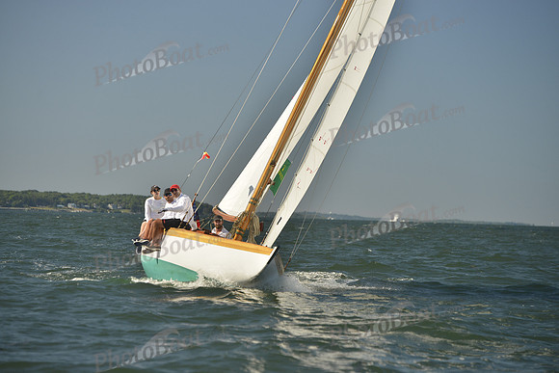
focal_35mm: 160
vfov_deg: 8.6
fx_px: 2485
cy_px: 186
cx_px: 280
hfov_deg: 12.8
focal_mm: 160
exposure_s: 1/1250
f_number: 6.3
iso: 400
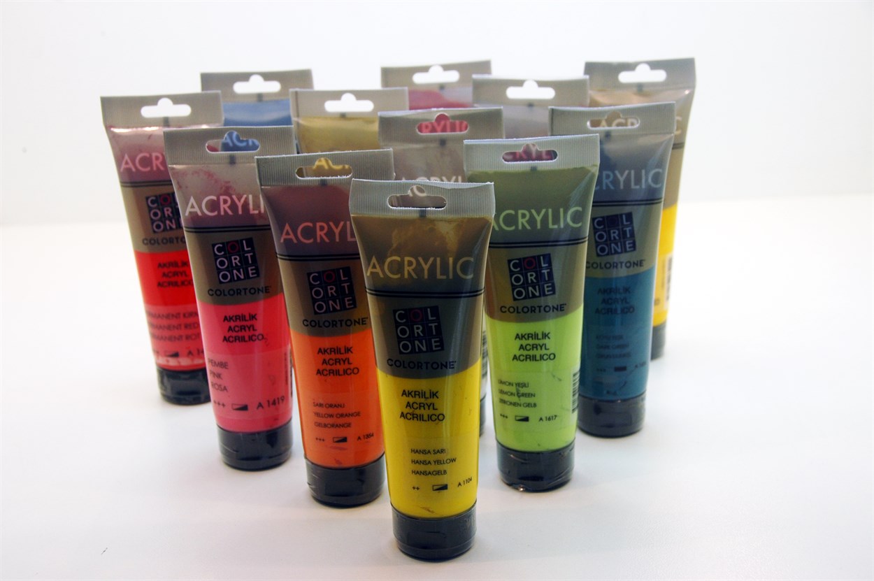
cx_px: 437
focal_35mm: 66
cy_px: 290
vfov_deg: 20.6
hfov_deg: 30.5
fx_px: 1601
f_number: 6.3
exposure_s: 1/160
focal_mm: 44
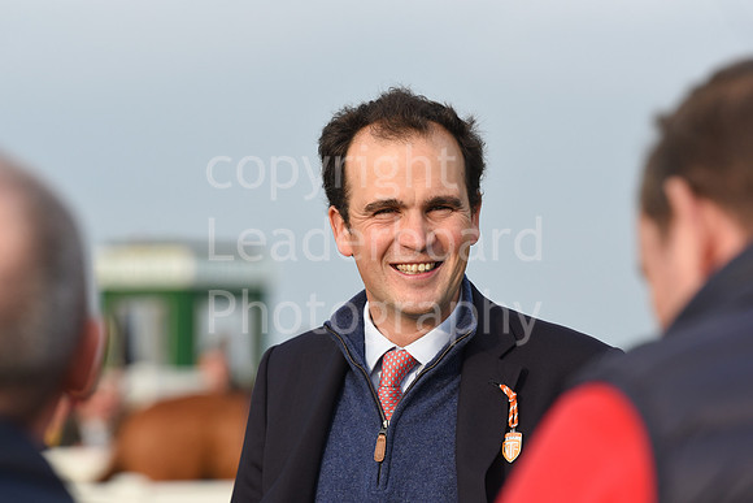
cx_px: 376
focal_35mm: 200
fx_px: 4184
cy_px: 252
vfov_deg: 6.9
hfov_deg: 10.3
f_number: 5.6
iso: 640
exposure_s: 1/1600
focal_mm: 200
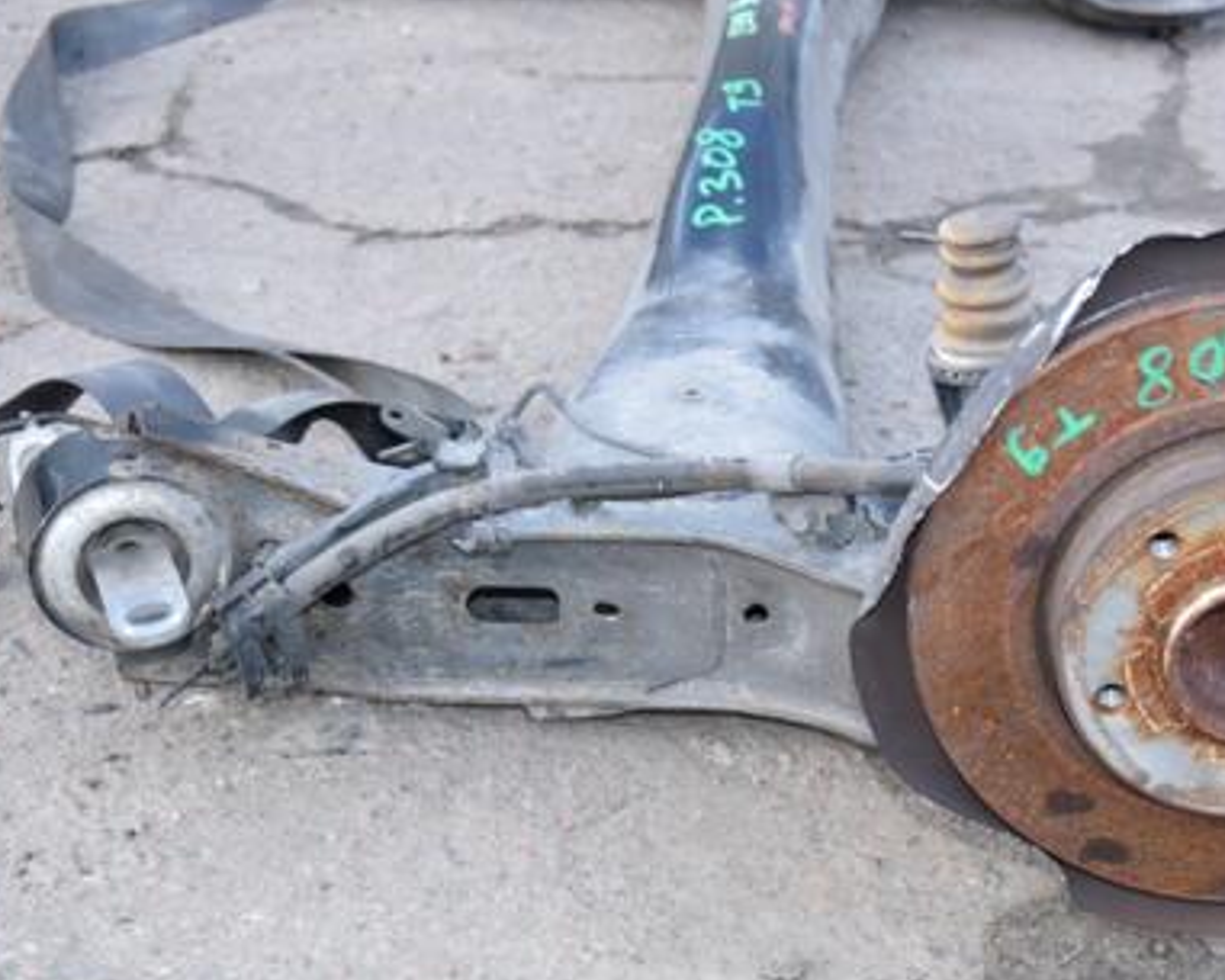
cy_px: 630
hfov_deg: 26.7
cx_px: 765
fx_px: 2575
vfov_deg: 21.5
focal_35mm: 71
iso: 800
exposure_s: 1/200
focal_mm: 32
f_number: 5
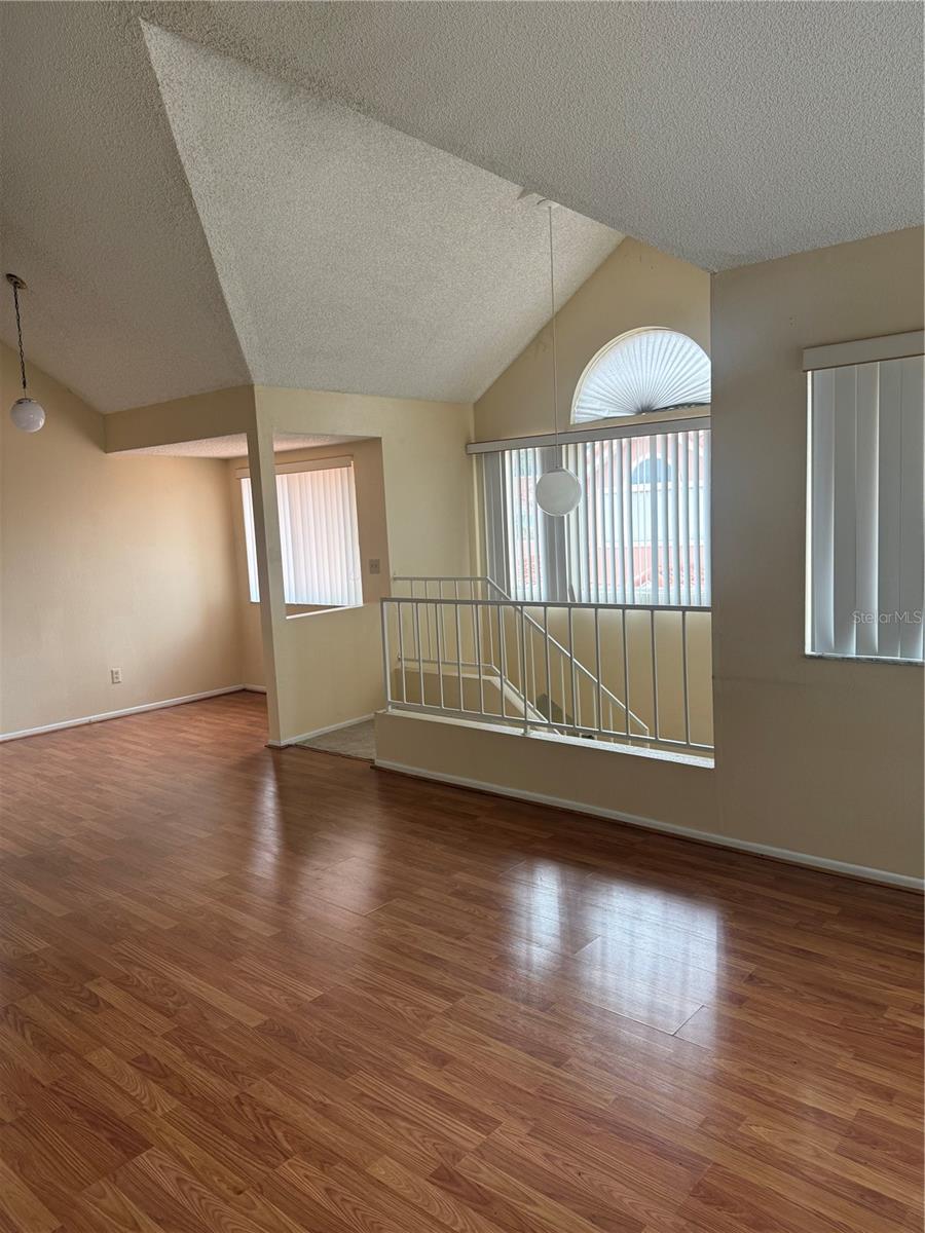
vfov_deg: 71.6
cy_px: 616
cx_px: 462
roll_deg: +2.4
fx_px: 855
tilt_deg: -5.7
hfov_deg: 56.8
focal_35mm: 24
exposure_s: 1/243
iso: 125
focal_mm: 6.76
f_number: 1.78
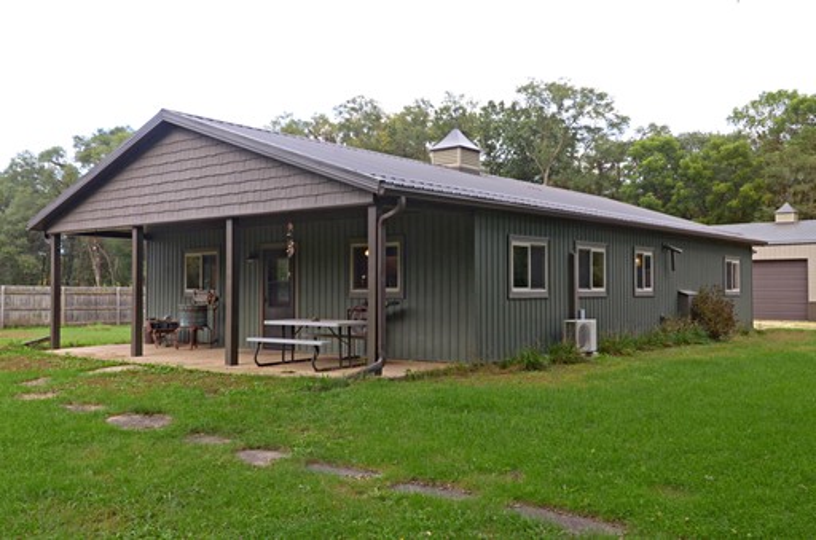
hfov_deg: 57.3
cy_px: 270
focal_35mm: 33
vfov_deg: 39.8
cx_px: 408
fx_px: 746
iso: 400
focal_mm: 22
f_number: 13
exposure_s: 1/50
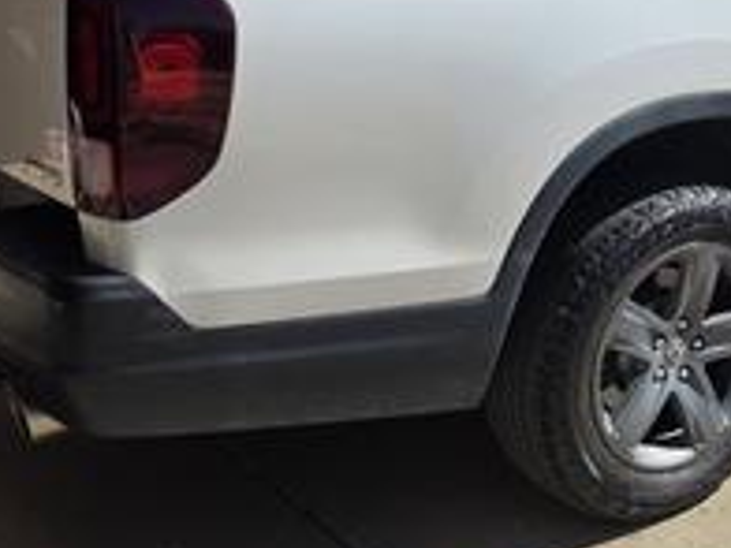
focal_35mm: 59
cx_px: 798
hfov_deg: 29.6
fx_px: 1246
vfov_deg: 24.7
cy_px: 171
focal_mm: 6.3
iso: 80
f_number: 1.7
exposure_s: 1/7944
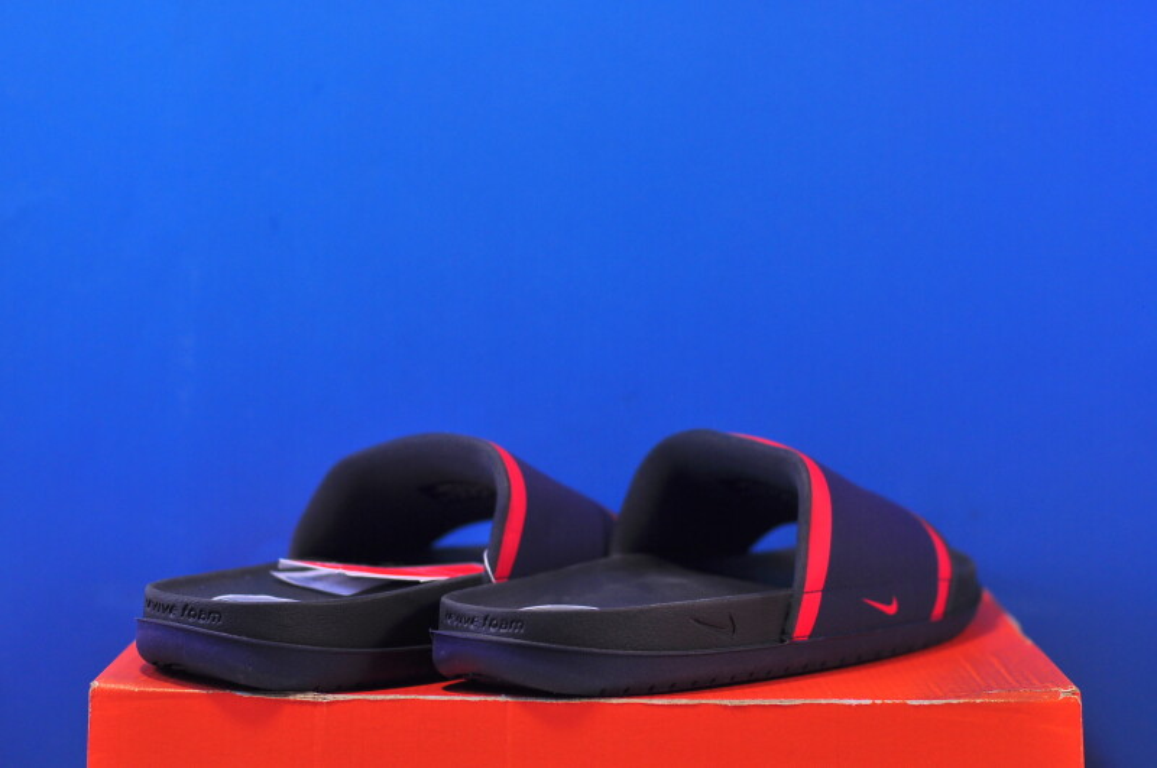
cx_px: 578
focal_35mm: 75
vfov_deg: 18.1
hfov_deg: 27.0
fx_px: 2407
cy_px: 384
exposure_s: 1/320
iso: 250
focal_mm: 50
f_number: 2.5
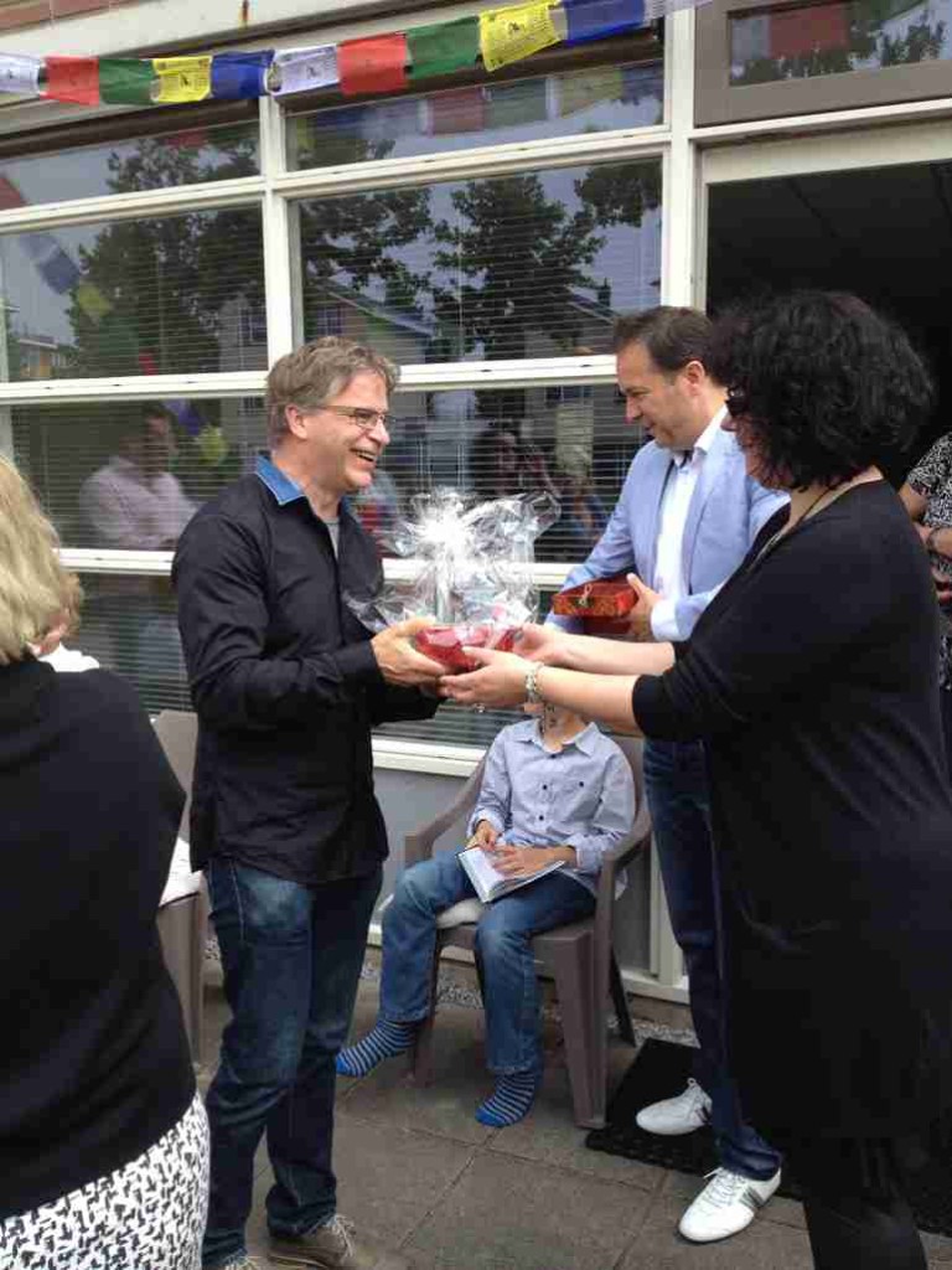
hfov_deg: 40.7
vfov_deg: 52.6
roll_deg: +1.1
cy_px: 635
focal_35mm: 35
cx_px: 476
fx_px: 1283
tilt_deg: -7.3
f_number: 2.4
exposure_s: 1/635
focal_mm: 4.28
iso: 50
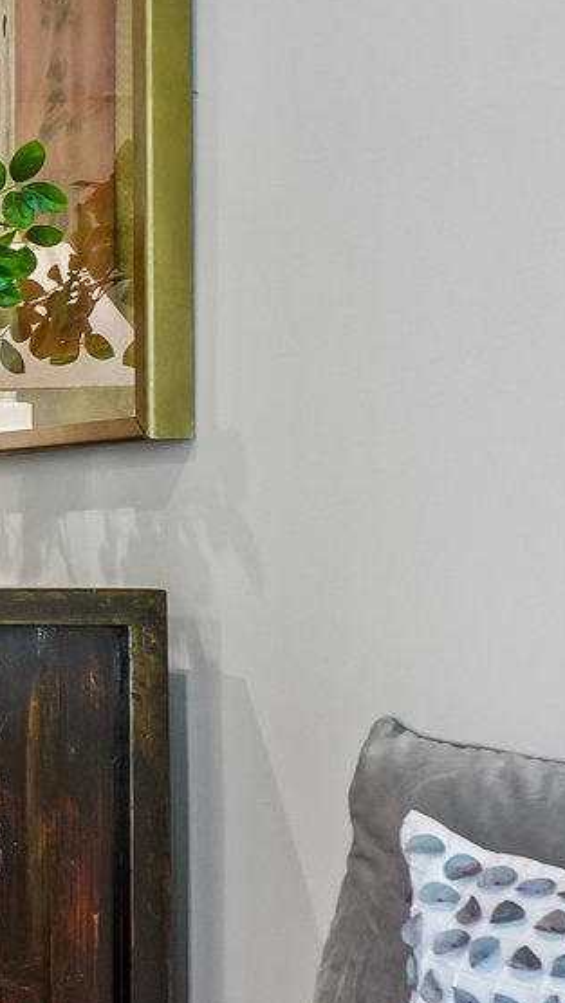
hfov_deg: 11.0
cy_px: 643
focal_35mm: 84
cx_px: -971
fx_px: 2228
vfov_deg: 25.3
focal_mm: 21.7
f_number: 8
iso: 400
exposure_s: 1/10
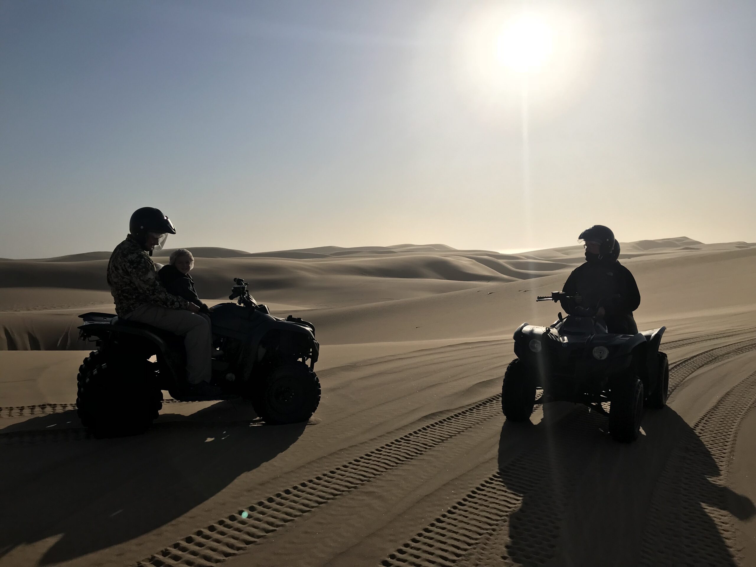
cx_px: 378
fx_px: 612
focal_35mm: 28
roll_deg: +1.4
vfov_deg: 49.7
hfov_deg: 63.4
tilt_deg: -3.2
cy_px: 284
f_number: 1.8
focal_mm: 3.99
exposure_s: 1/8772
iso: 20
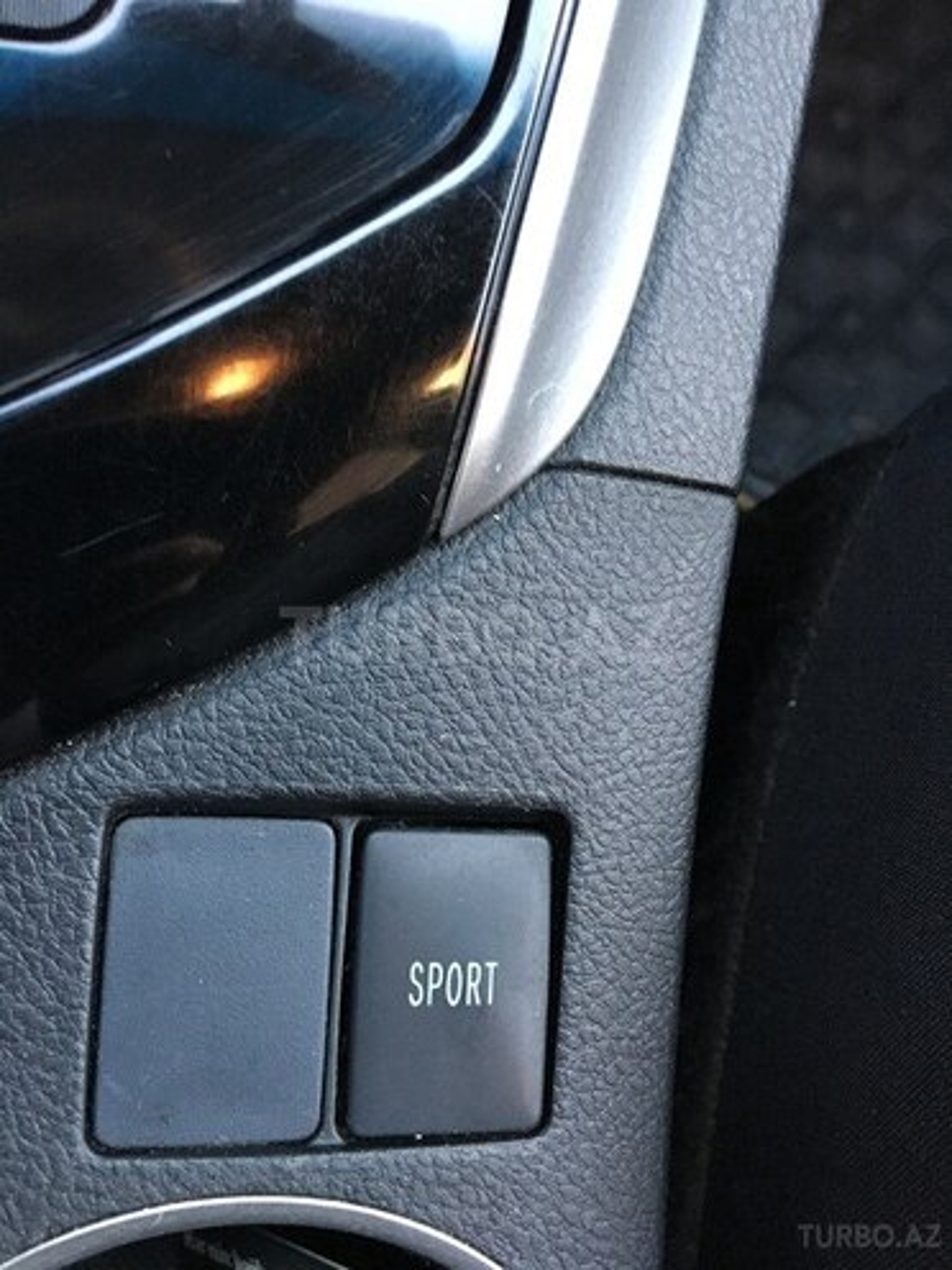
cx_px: 476
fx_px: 1063
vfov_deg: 61.7
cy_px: 635
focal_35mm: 29
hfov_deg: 48.2
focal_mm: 4.15
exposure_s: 1/17
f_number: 2.2
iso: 200
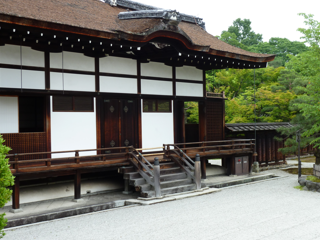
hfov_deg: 35.5
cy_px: 116
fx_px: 499
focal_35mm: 54
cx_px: 163
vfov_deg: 27.0
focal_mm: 8.5
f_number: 3.8
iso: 80
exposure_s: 1/80
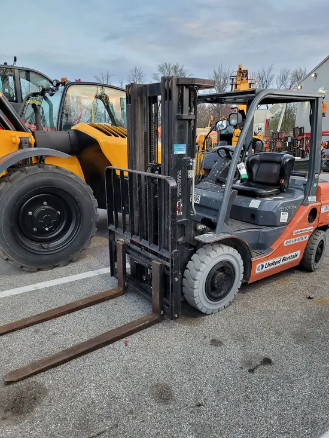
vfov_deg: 67.3
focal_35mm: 26
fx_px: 329
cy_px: 219
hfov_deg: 53.1
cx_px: 164
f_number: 1.8
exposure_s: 1/120
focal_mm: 5.4
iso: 320
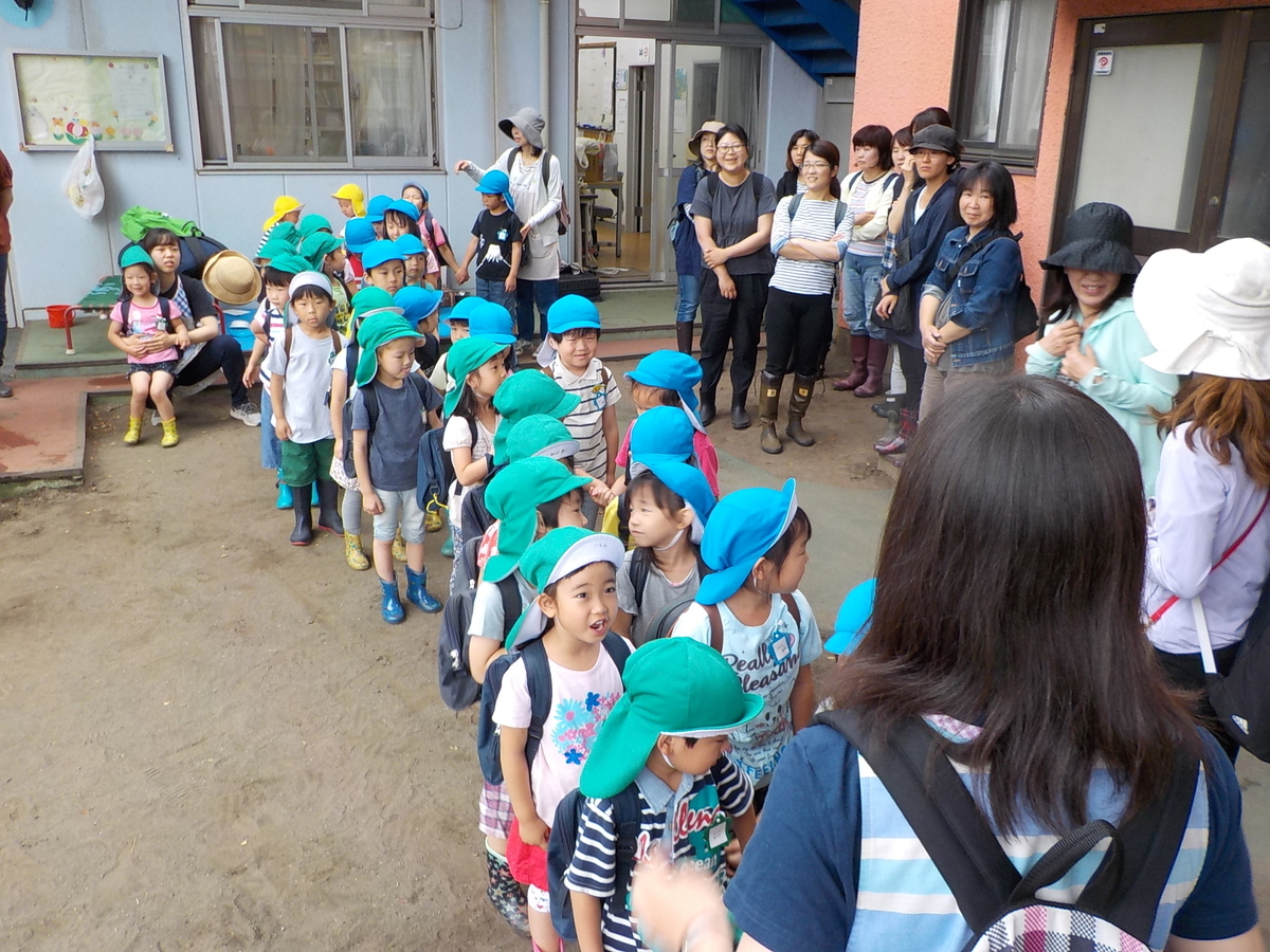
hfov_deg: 60.0
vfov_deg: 46.8
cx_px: 635
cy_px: 476
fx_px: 1101
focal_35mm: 30
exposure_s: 1/40
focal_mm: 4.1
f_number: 3.3
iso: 125
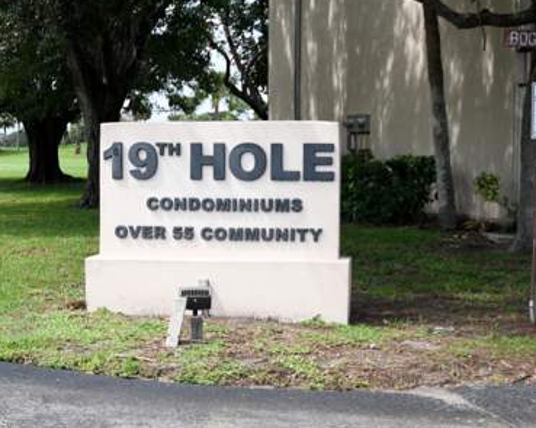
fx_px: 698
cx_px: 208
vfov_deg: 34.1
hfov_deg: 41.8
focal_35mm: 44
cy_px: 213
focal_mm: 24
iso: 1250
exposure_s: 1/5000
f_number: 5
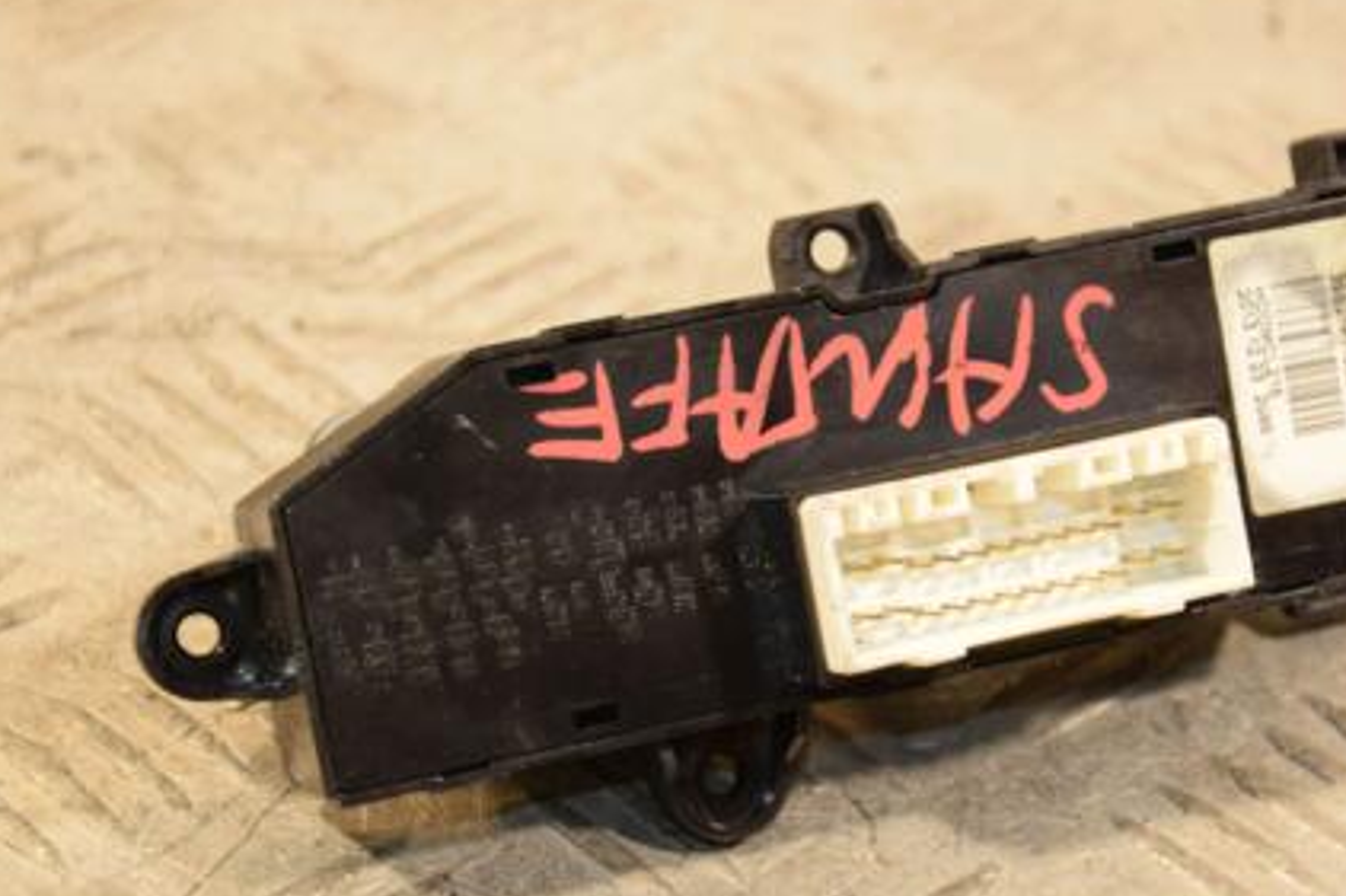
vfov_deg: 12.3
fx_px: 4148
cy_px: 542
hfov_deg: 18.4
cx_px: 839
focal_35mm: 111
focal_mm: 52
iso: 800
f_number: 5
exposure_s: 1/200
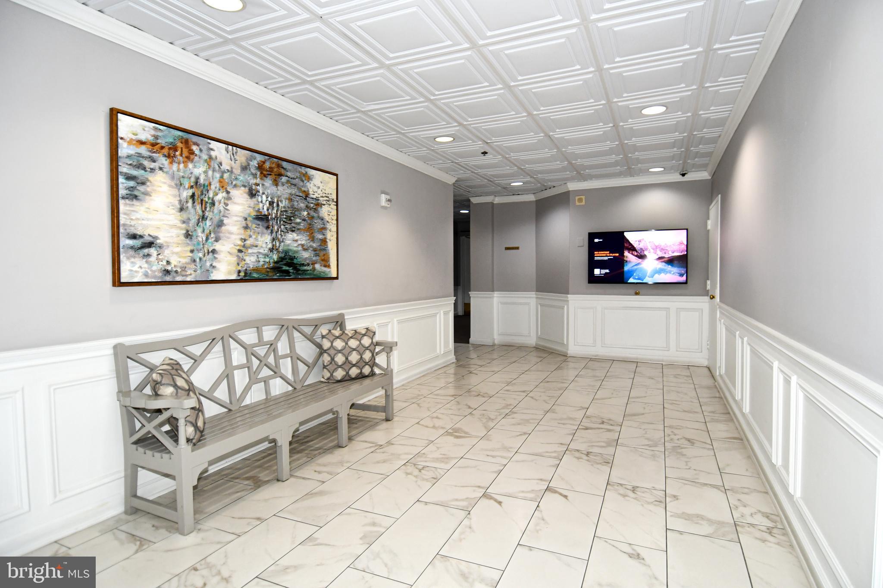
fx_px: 441
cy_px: 294
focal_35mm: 18
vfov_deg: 67.4
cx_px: 442
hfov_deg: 90.0
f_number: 4
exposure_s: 1/60
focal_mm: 12
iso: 500
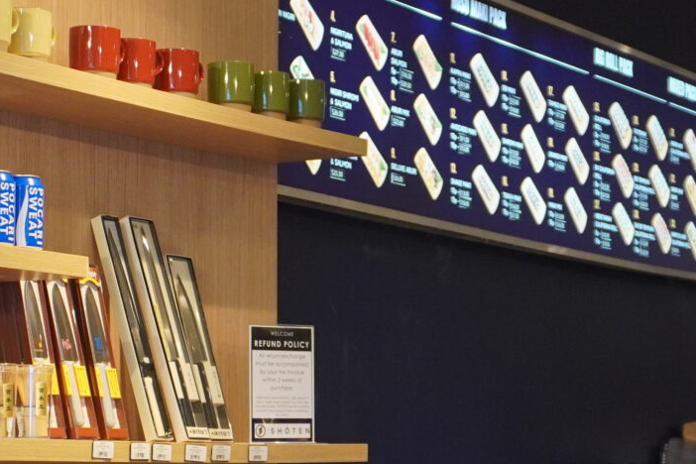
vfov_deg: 11.9
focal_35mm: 115
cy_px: 284
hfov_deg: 17.8
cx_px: 306
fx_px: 2220
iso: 1000
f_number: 4
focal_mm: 21
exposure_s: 1/160
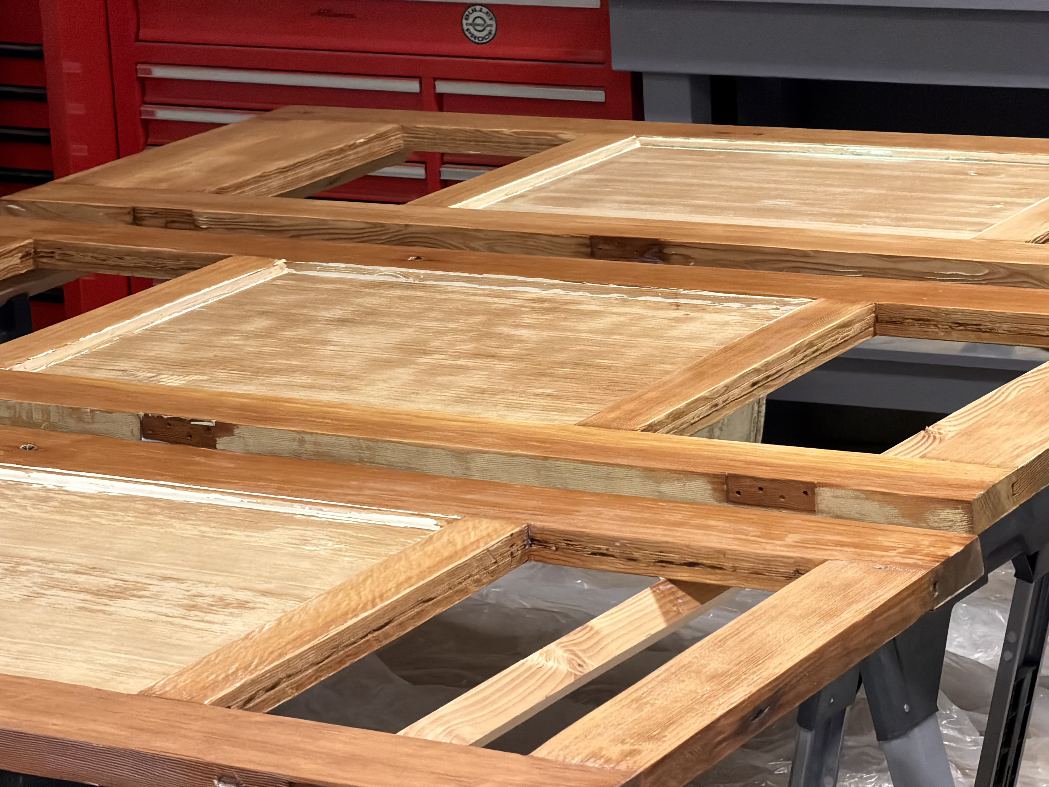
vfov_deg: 12.1
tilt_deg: -15.0
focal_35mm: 122
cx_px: 593
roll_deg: +2.6
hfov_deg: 16.1
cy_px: 393
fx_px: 3697
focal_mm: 16.89
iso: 640
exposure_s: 1/40
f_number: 2.8
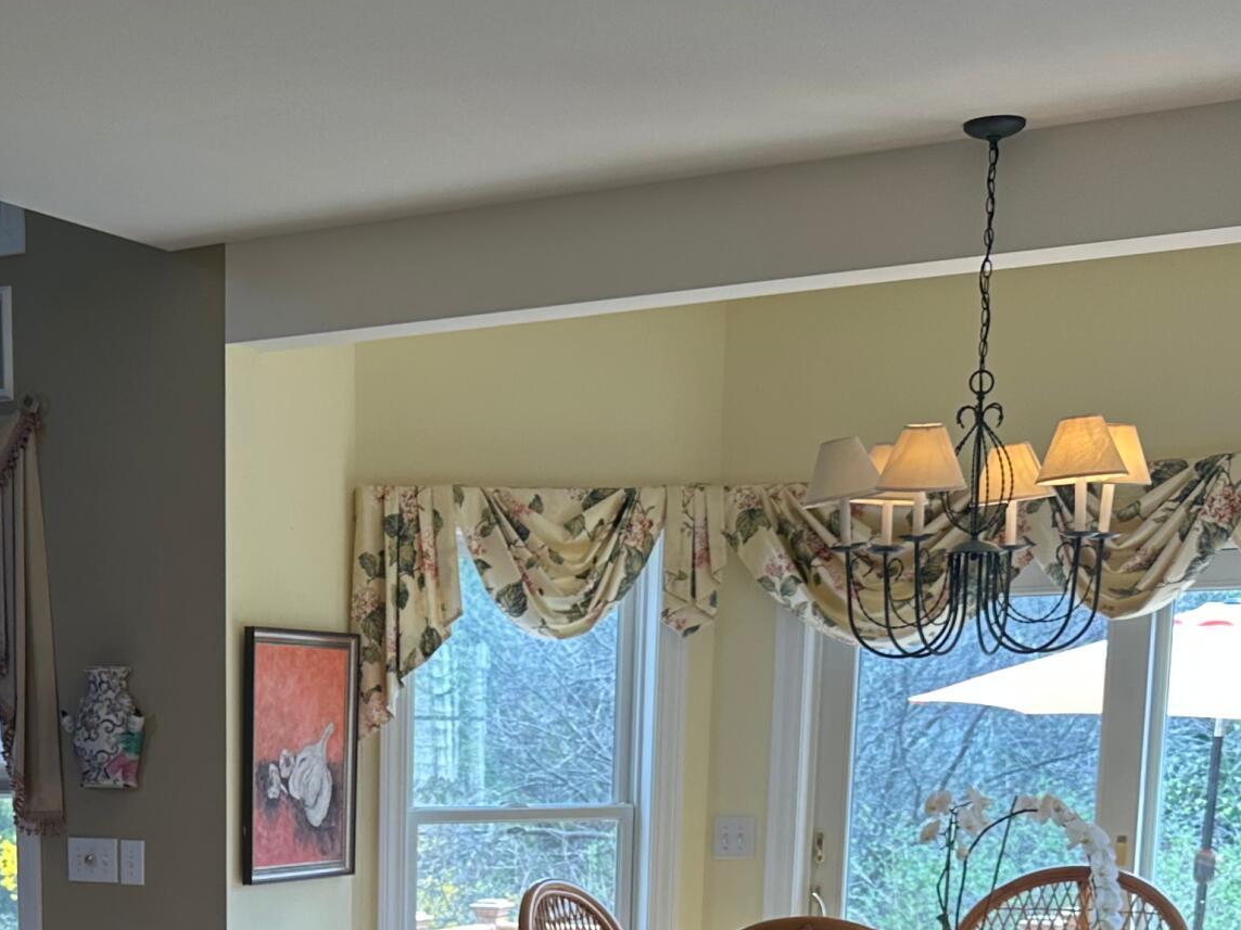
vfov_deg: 21.3
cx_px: 229
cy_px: 1179
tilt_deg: -7.1
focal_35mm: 63
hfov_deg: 29.9
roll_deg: +1.2
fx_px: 2258
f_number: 1.78
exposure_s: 1/120
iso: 64
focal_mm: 6.86
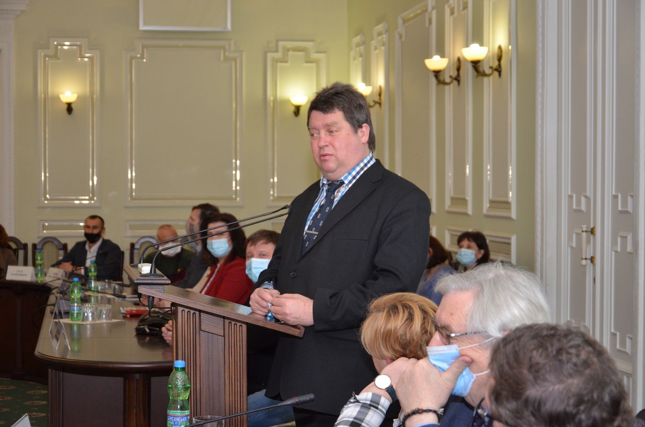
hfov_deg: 28.1
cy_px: 214
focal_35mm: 72
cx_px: 322
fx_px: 1287
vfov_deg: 18.8
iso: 800
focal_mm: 48
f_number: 4.8
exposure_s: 1/250
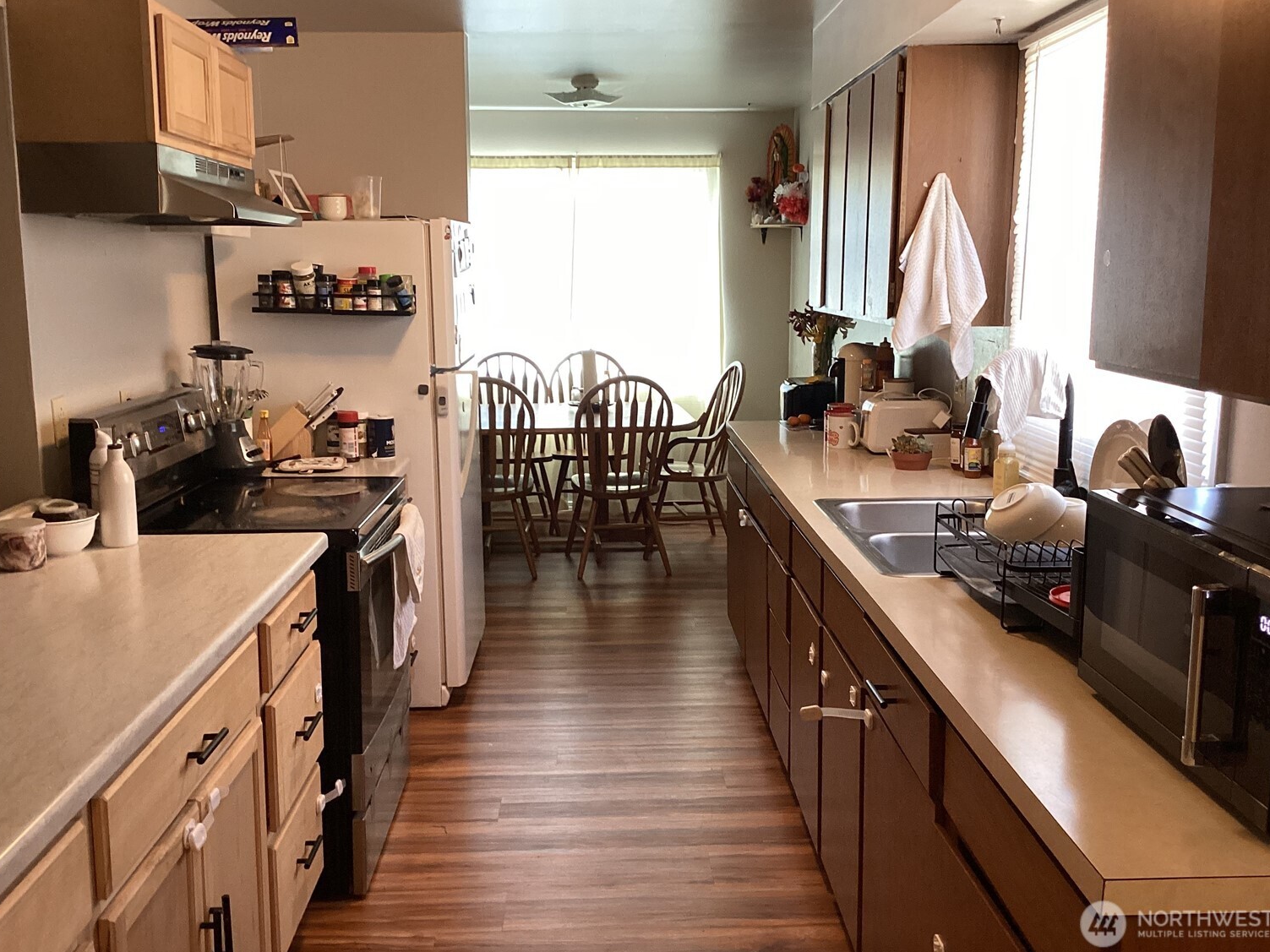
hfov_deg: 55.4
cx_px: 624
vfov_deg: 42.9
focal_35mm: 33
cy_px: 451
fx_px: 1211
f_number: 2.4
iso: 160
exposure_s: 1/60
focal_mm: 3.3
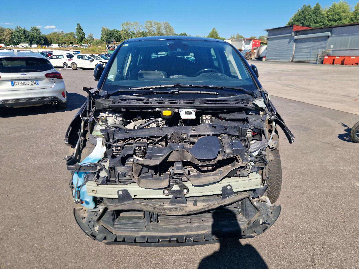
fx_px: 239
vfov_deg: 58.9
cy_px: 134
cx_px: 180
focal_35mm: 23
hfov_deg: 73.9
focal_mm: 5.4
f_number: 1.8
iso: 50
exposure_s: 1/1111
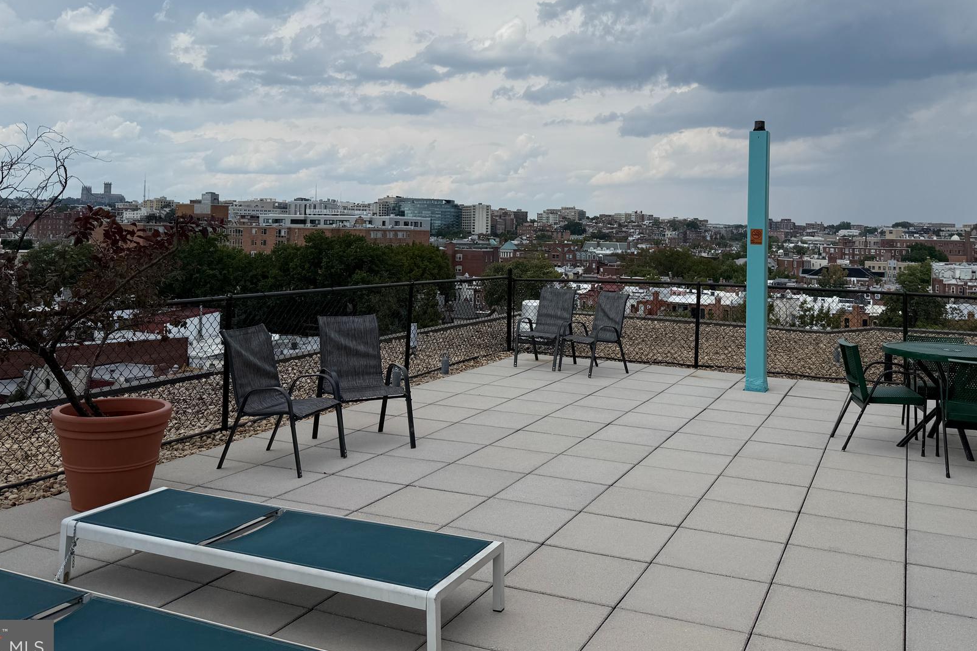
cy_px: 200
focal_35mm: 32
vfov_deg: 40.4
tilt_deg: +2.7
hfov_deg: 58.7
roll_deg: -1.4
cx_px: 527
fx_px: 868
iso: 80
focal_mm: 6.76
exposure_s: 1/8130
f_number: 1.78
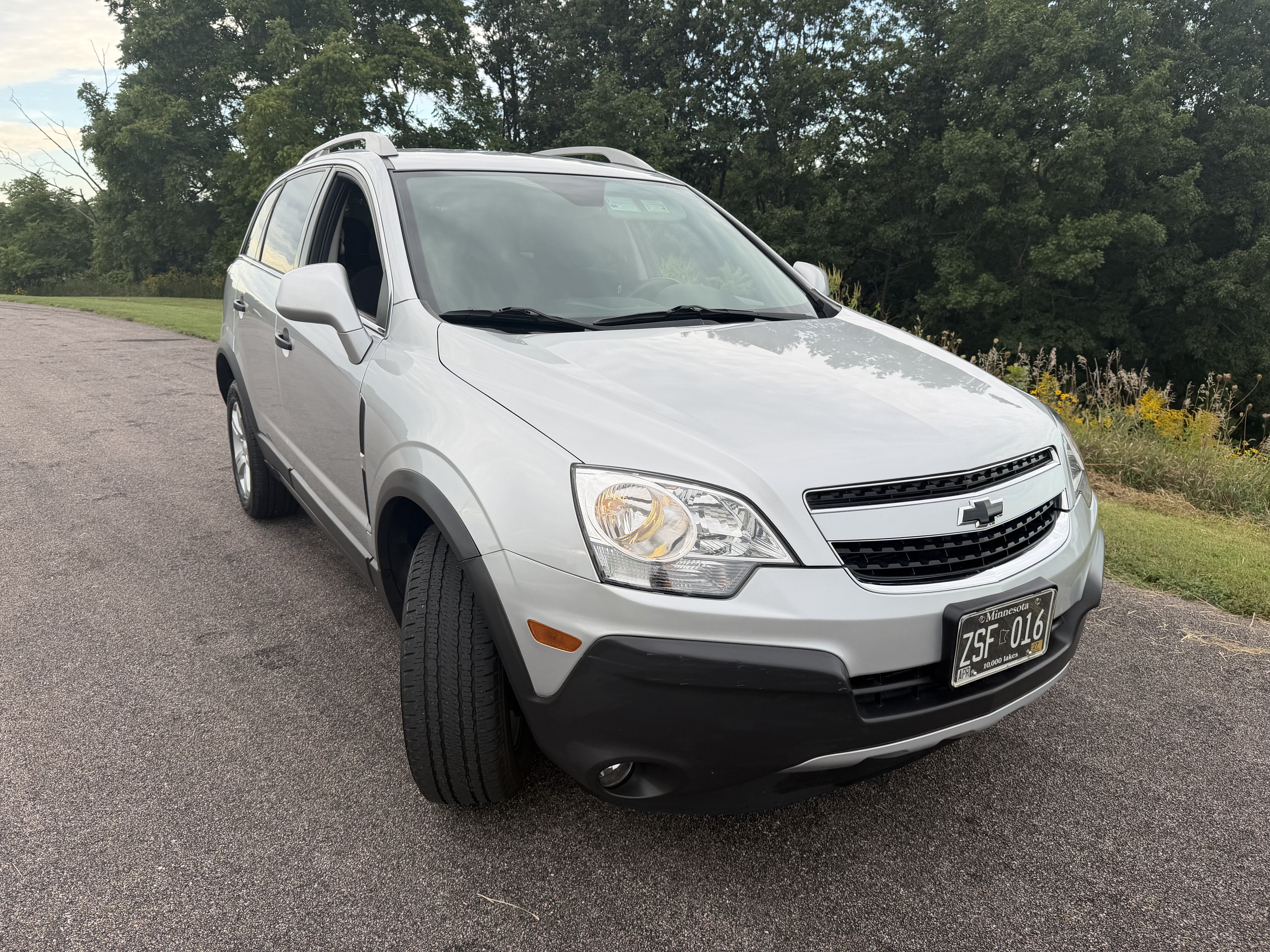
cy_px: 476
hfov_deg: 71.6
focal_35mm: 24
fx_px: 881
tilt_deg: -17.4
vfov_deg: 56.8
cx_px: 635
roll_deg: +2.4
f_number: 1.78
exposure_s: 1/702
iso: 80
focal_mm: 6.76
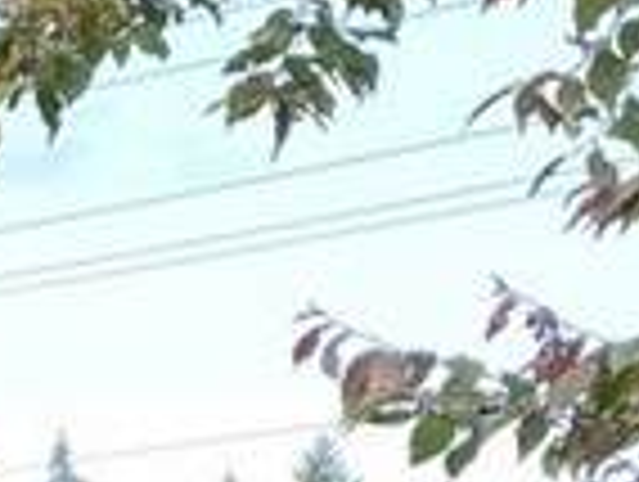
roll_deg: +1.5
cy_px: 1568
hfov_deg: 9.7
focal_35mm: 187
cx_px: -716
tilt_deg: -8.5
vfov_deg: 7.0
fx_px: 3458
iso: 32
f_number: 1.8
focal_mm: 4.25
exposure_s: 1/203
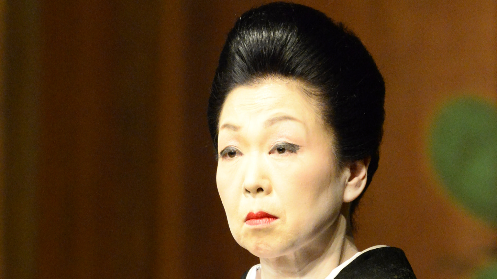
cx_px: 260
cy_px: 419
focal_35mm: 755
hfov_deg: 2.9
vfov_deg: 1.6
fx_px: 9950
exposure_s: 1/125
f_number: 5.6
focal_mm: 360
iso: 12800
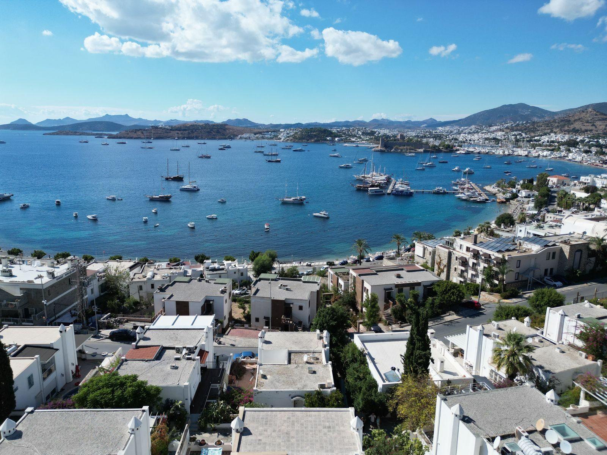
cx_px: 304
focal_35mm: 24
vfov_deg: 56.8
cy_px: 228
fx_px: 421
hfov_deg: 71.6
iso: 130
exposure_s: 1/4000
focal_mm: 6.72
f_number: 1.7
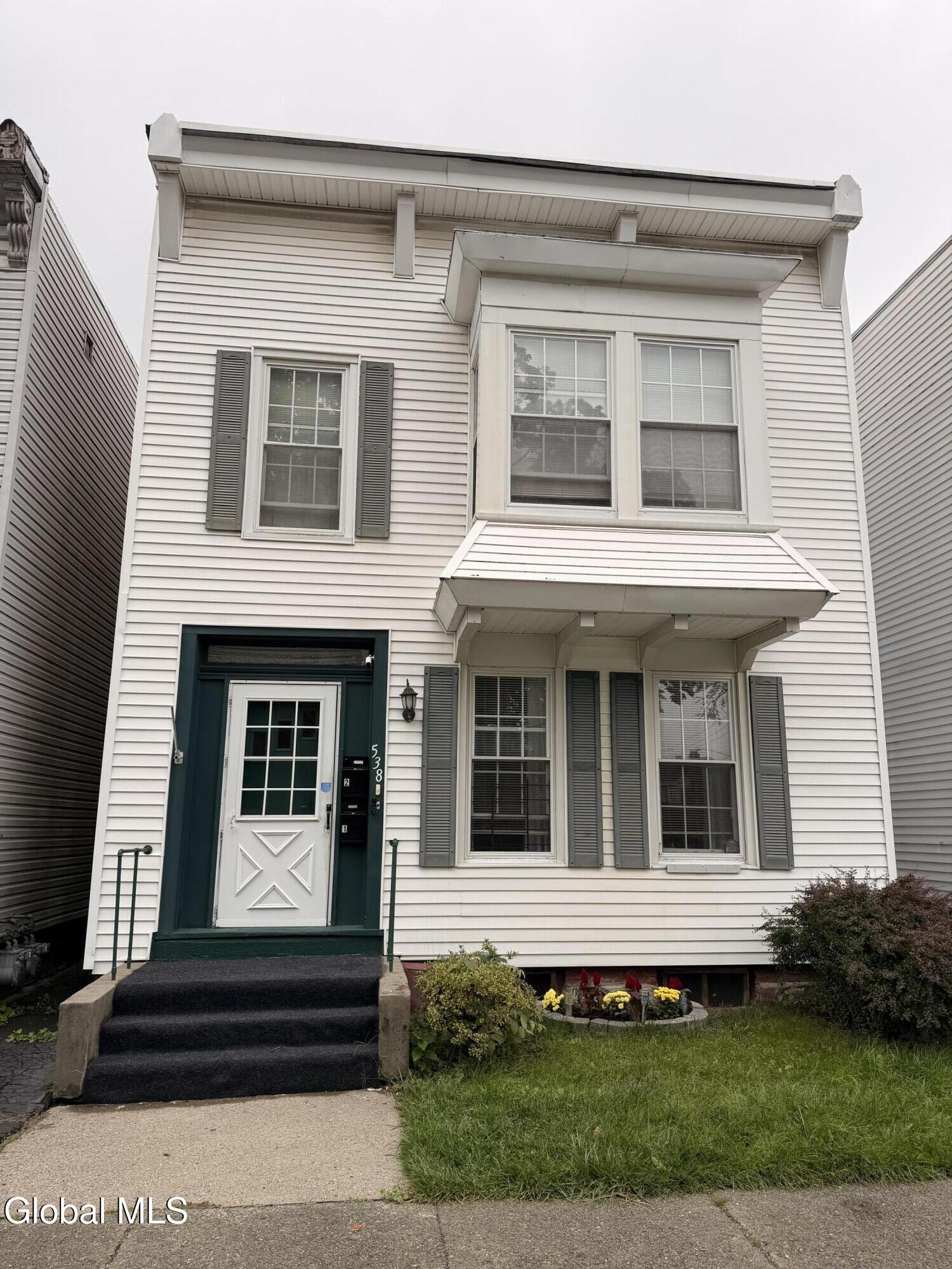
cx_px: 476
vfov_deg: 71.6
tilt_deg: +10.6
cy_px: 634
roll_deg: +0.7
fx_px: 880
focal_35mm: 24
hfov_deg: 56.8
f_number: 1.78
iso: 80
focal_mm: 6.76
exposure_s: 1/2232
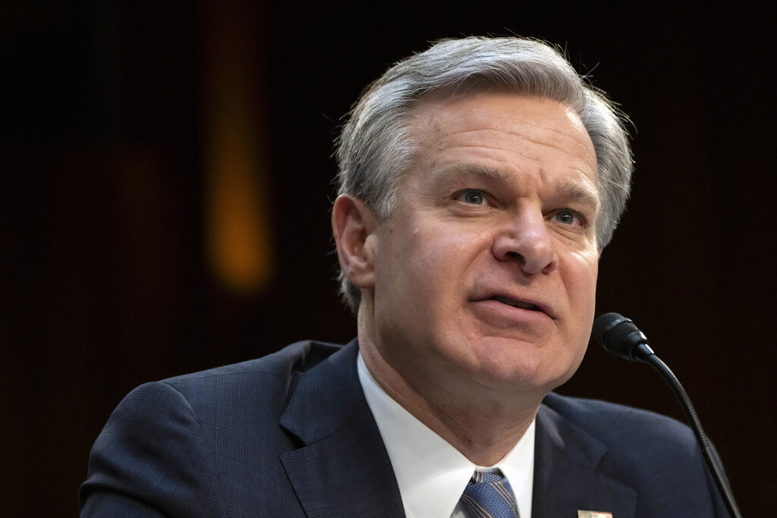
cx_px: 388
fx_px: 3626
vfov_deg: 8.2
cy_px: 259
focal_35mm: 168
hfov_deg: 12.2
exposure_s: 1/500
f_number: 5.6
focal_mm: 168
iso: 8000
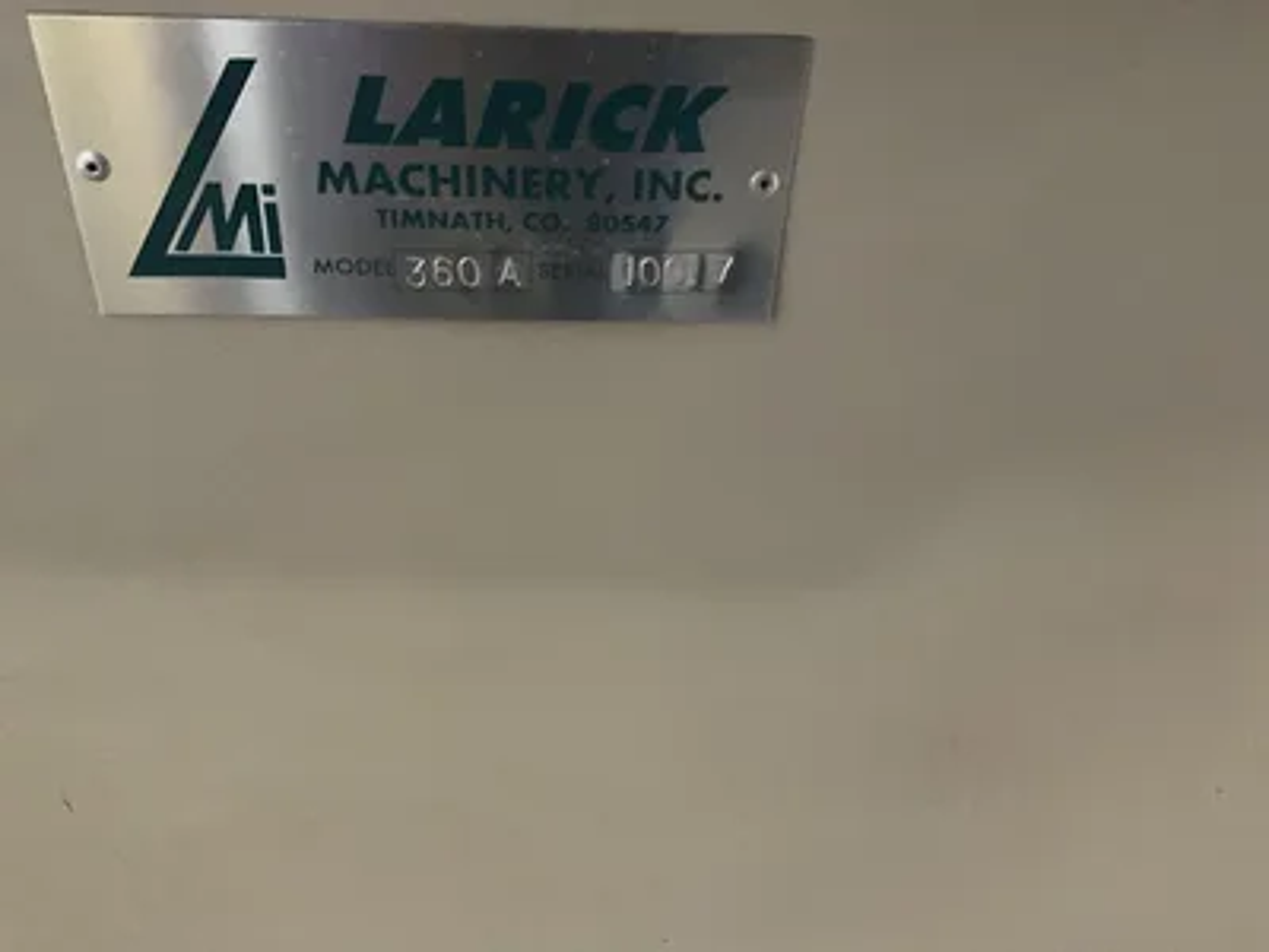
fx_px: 1063
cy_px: 476
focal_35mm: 29
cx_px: 634
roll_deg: -4.5
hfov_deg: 61.7
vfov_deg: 48.2
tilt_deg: -35.8
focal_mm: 3
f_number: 1.8
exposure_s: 1/29
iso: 640
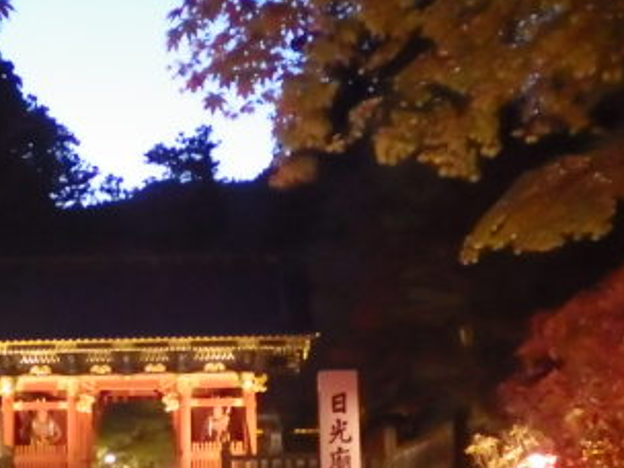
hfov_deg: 23.7
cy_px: 265
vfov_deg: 18.0
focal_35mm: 82
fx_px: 1478
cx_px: 185
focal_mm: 6.9
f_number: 2.7
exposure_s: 1/5
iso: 1600
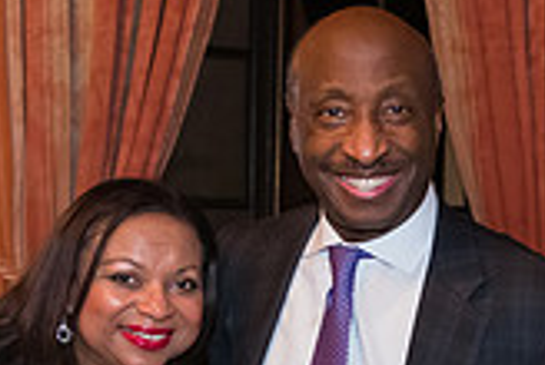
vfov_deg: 12.0
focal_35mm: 113
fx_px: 1714
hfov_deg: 18.1
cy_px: 377
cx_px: 326
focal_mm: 32
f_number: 4
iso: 3200
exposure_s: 1/80
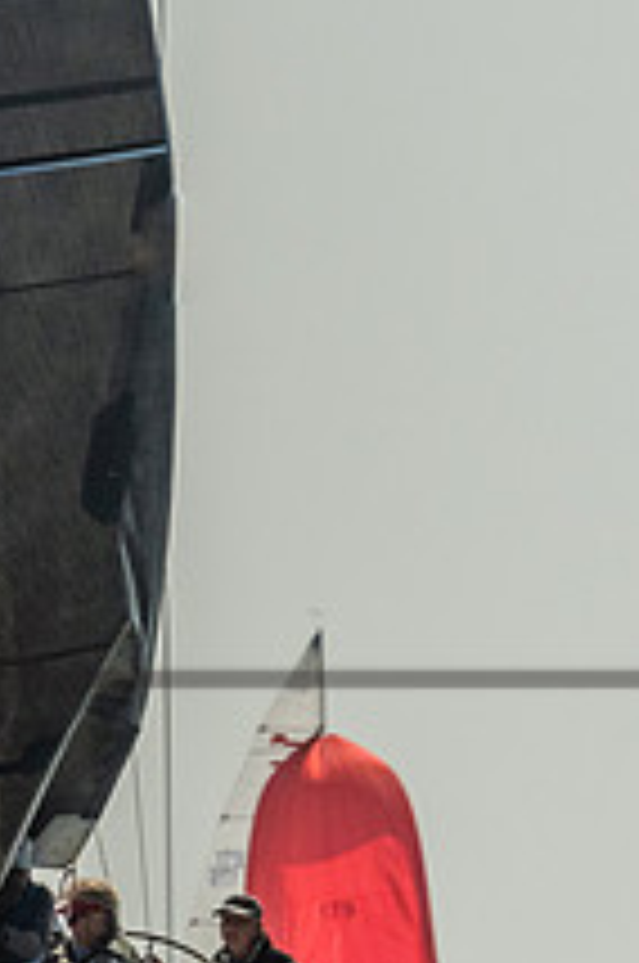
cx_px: -73
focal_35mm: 1028
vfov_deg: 2.0
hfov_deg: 1.3
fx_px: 27457
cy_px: 731
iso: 320
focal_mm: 200
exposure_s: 1/2500
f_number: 6.3
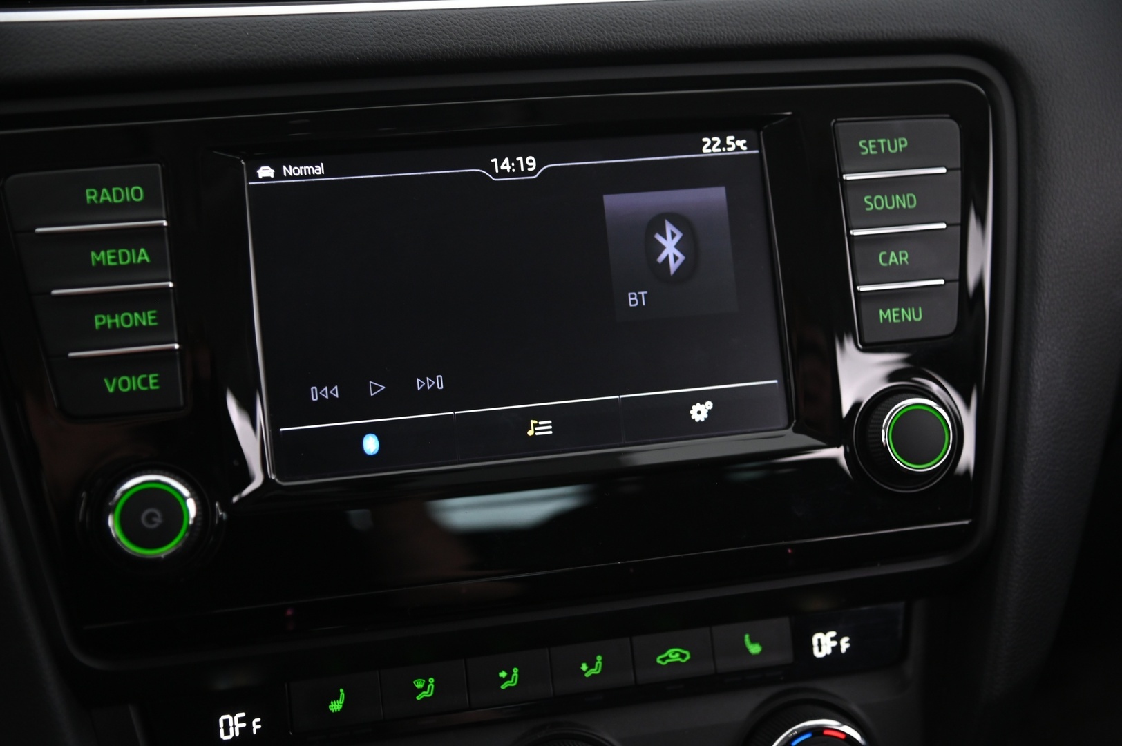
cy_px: 373
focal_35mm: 52
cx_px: 561
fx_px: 1619
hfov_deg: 38.2
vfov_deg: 25.9
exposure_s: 1/15
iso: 2000
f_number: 4
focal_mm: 52
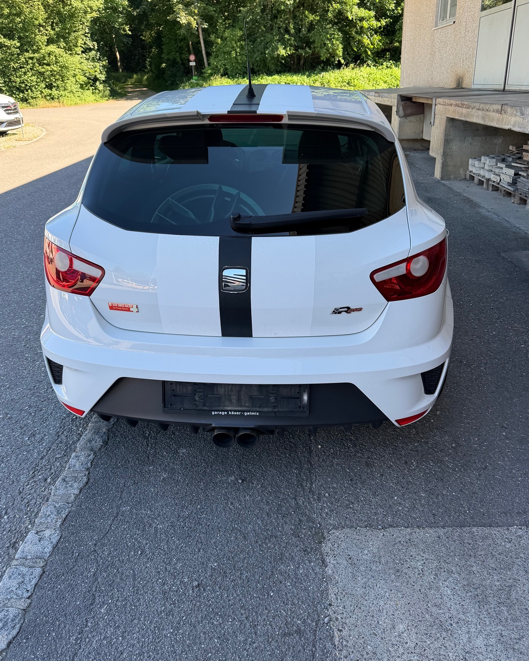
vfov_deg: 66.0
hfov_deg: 54.9
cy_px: 323
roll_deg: +3.2
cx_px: 254
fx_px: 509
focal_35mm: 26
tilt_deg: -24.2
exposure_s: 1/602
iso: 100
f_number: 1.78
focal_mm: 6.76
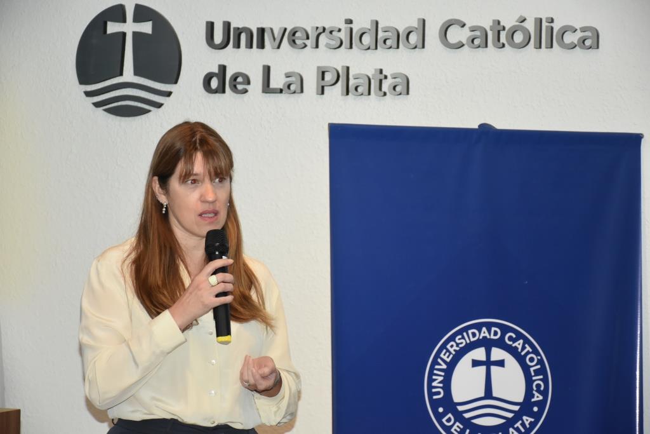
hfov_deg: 17.1
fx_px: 2167
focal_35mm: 120
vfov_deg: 11.4
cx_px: 325
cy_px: 217
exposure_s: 1/60
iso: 1600
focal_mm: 80
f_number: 5.6
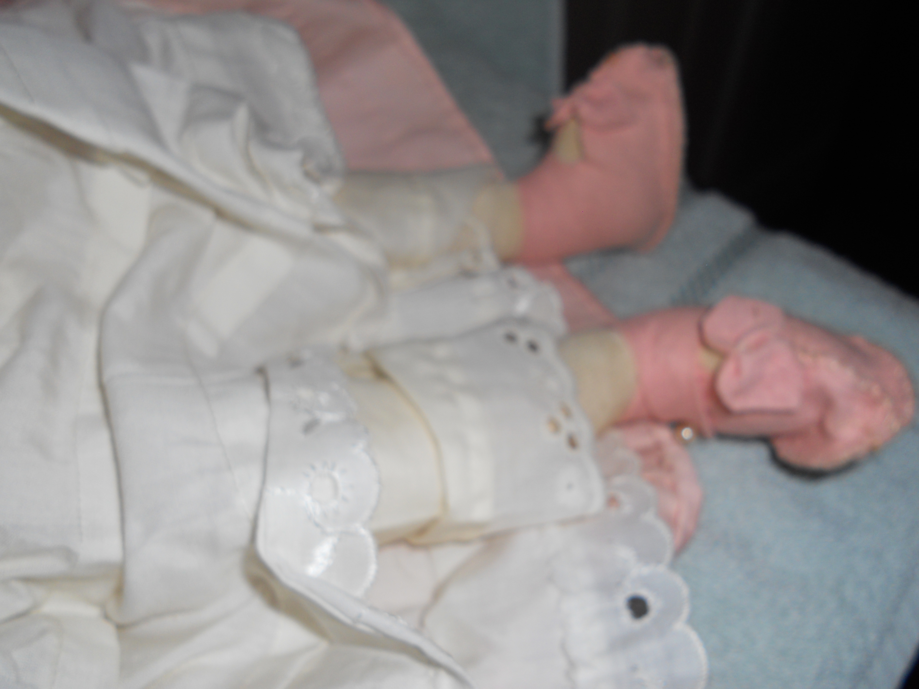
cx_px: 460
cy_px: 344
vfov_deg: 44.2
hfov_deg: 56.8
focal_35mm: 32
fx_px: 850
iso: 80
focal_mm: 5.8
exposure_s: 1/25
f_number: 8.8
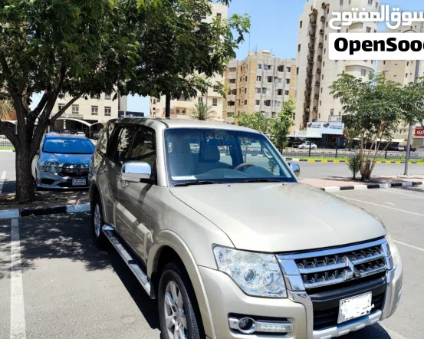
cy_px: 170
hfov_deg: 66.0
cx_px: 213
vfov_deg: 54.9
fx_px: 326
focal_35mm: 26
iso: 50
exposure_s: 1/1156
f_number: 1.65
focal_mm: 6.19
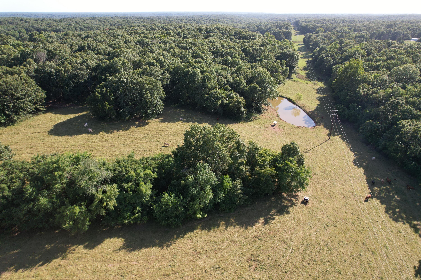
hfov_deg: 78.6
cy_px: 140
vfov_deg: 57.2
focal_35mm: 22
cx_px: 210
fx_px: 257
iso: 100
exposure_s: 1/80
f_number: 2.8
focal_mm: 8.38
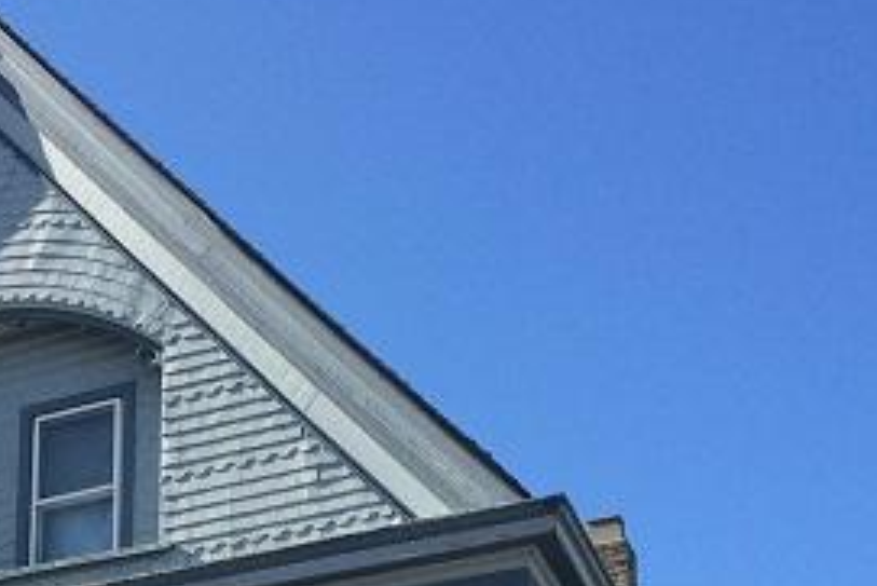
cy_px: 919
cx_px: -23
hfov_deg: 21.3
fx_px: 2242
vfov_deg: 13.8
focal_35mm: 92
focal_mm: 4.12
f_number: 2.2
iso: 40
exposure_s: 1/1709
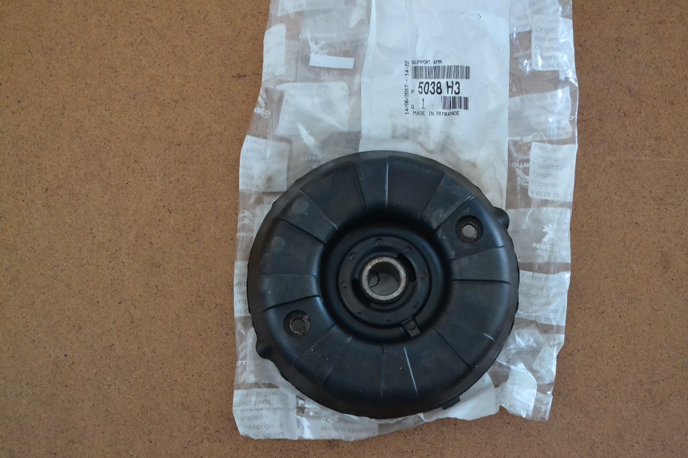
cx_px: 344
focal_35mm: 57
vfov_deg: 23.8
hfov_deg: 35.1
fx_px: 1089
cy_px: 229
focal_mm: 38
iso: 3200
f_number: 5
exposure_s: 1/15
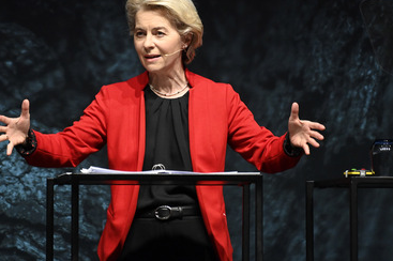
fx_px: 6708
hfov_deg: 3.4
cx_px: 154
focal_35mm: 615
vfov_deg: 2.2
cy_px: 107
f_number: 5.6
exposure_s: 1/320
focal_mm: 500
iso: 8000
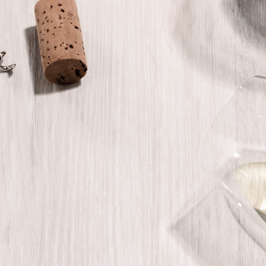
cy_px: 48
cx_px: 188
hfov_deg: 7.6
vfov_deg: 7.6
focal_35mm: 230
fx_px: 2000
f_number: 20
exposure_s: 1/50
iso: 160
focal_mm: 32
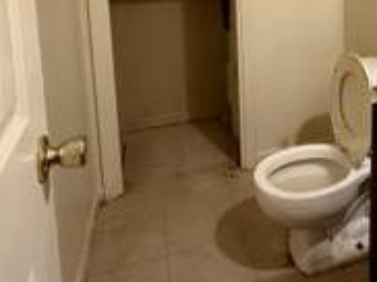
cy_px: -13
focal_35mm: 37
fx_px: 402
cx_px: 309
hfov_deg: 47.1
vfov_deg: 34.3
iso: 640
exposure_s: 1/60
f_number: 2.2
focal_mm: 2.22
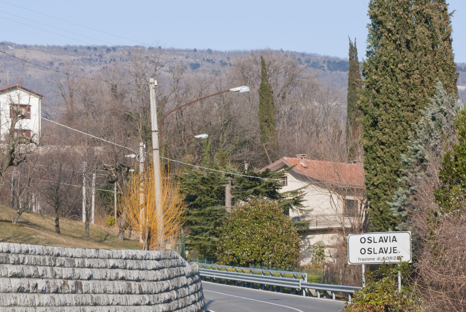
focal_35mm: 130
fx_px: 1682
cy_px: 122
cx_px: 198
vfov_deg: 10.6
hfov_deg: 15.8
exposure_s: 1/160
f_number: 11
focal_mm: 55
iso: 200
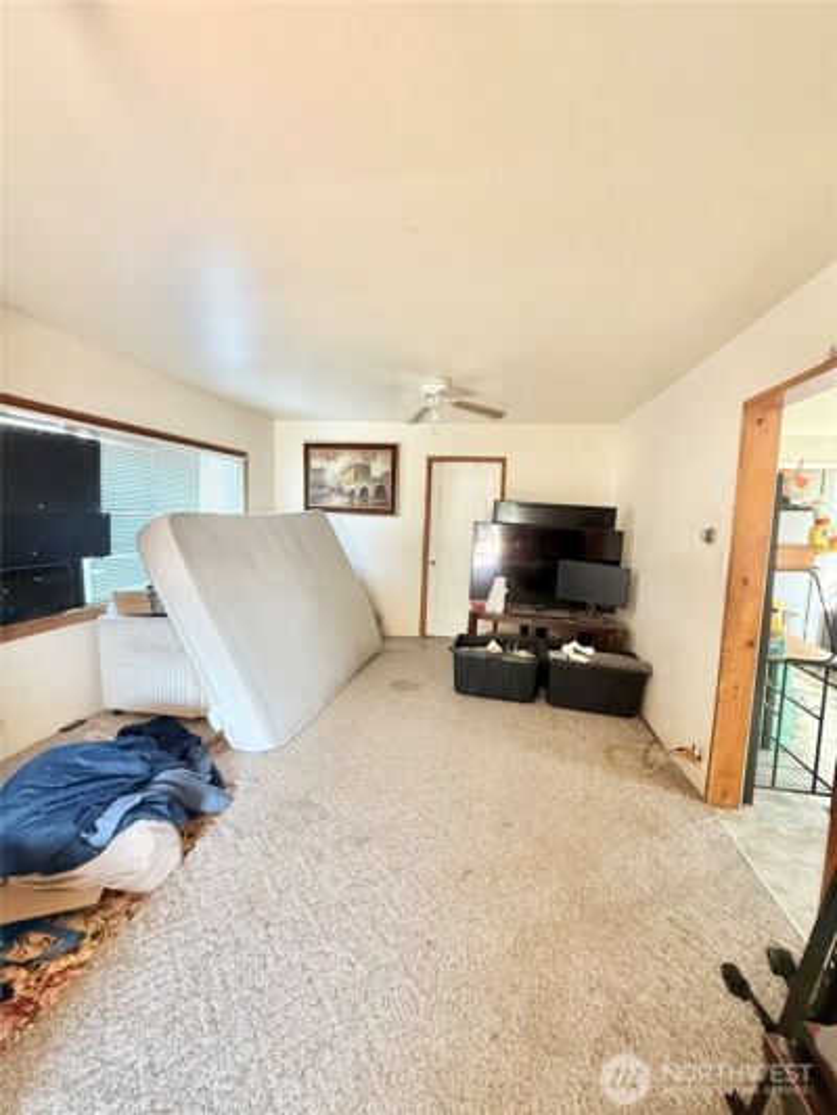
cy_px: 558
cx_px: 418
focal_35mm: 14
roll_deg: -1.5
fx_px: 451
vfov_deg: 102.1
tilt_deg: -6.0
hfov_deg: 85.7
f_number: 2.2
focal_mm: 2.22
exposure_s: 1/65
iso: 320
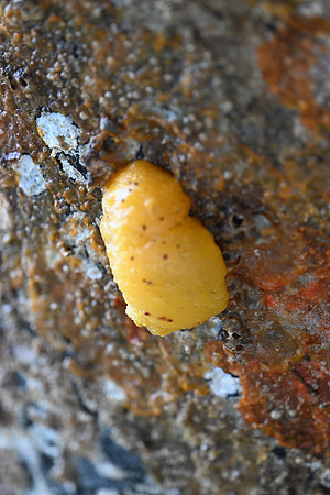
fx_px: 1444
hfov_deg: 13.0
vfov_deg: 19.5
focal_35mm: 105
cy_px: 248
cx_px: 165
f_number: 3
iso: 500
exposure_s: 1/200
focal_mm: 105
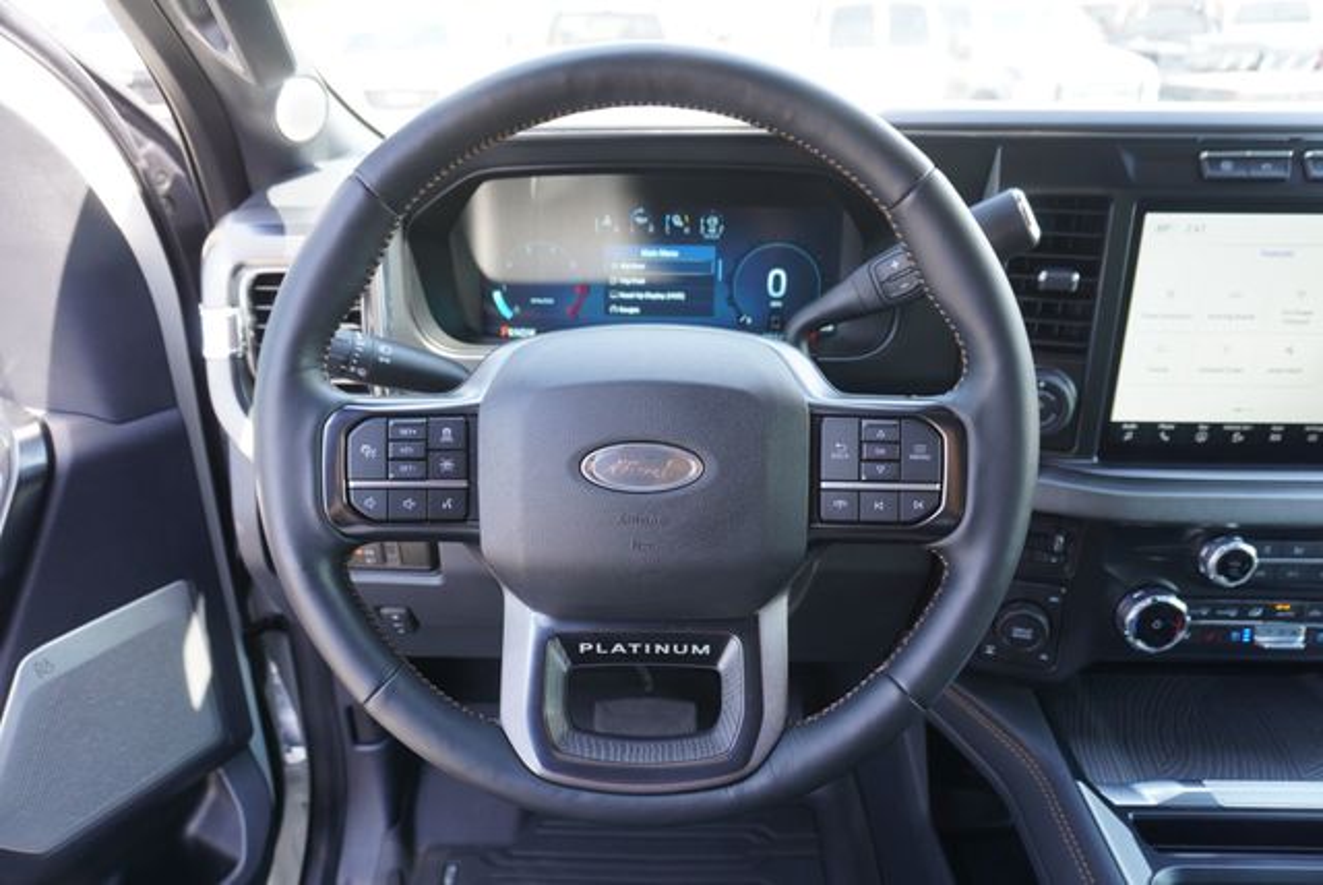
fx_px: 883
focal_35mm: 24
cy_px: 442
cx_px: 662
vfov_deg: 53.2
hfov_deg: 73.7
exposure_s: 1/60
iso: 160
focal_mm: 16
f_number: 4
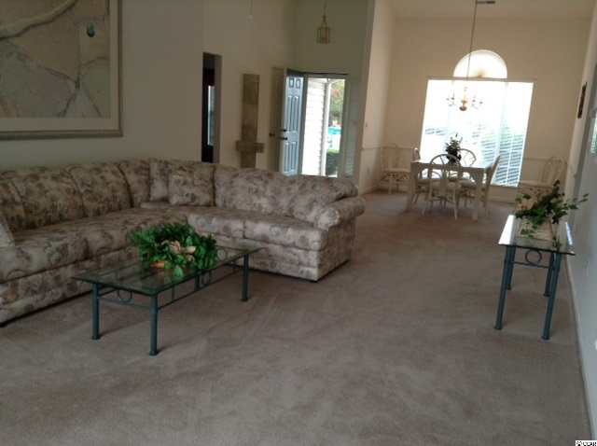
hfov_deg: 55.4
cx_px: 298
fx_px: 568
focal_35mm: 33
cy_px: 223
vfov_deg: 42.8
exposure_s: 1/24
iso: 40
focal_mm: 3.3
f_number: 2.4
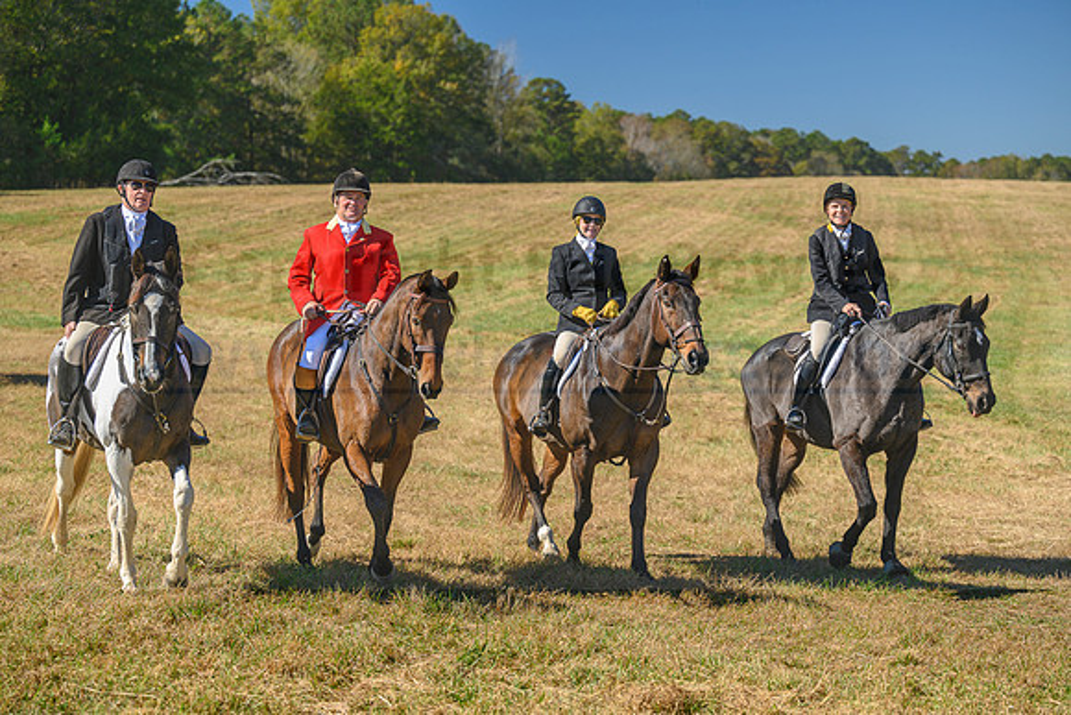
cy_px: 358
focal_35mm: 75
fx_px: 2232
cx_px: 536
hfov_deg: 27.0
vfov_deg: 18.2
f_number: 3.2
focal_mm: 75
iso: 100
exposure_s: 1/500
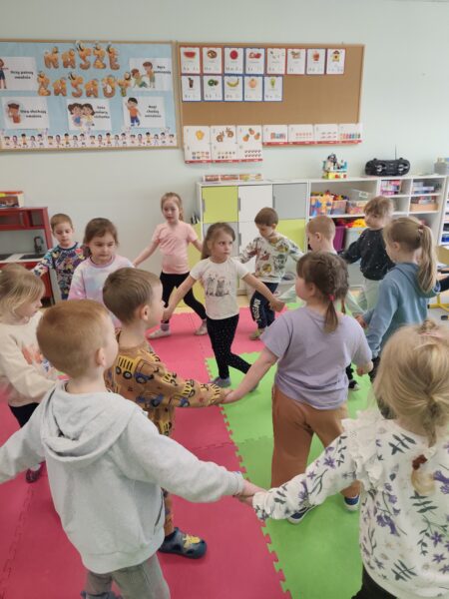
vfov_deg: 73.9
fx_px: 398
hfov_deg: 58.9
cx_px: 224
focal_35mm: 23
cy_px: 300
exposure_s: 1/254
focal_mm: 6.19
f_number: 1.65
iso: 800
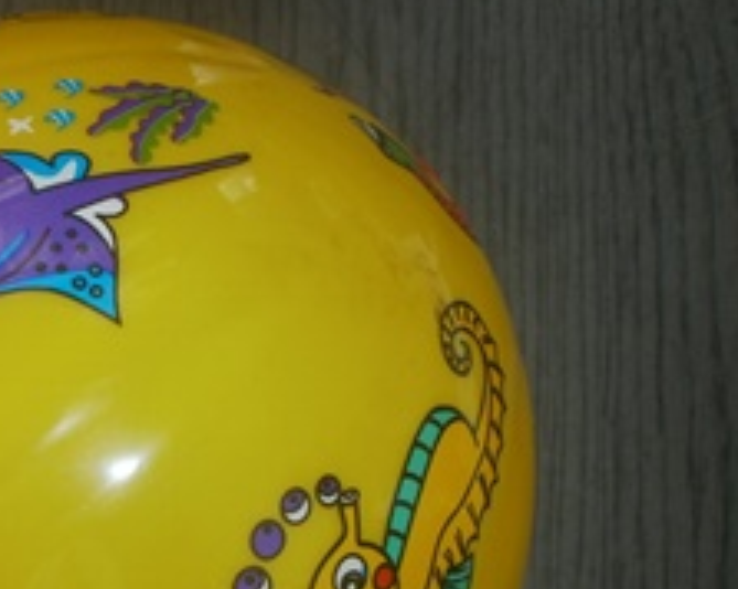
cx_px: 23
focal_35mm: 53
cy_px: 510
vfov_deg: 27.7
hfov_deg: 32.9
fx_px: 1157
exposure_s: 1/30
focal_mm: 4.8
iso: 125
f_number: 2.9
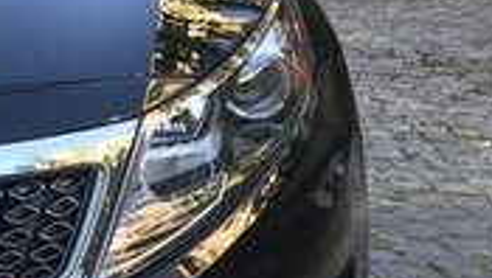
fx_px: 1555
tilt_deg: -19.1
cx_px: -410
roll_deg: -1.1
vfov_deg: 10.2
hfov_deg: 15.3
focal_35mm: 119
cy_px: 206
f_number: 2.2
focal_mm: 4.15
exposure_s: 1/108
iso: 32
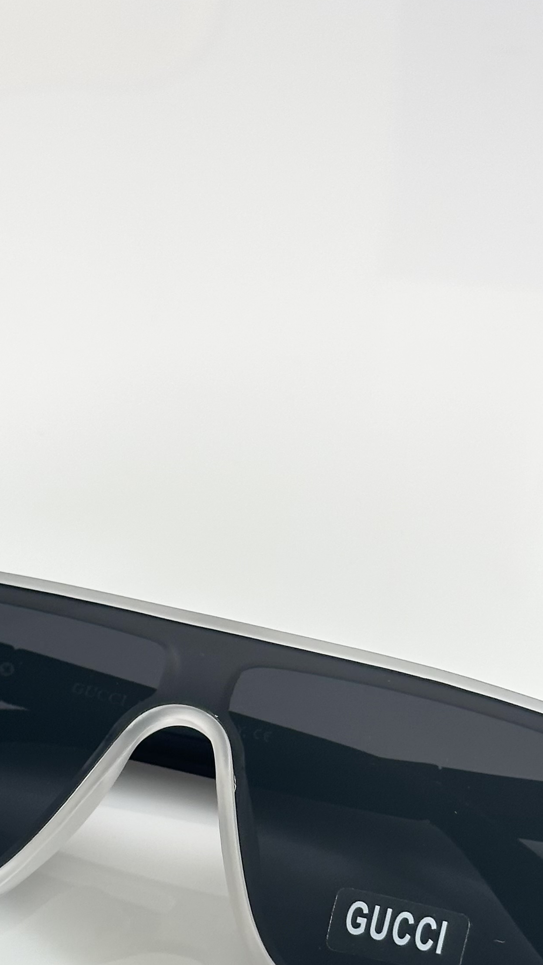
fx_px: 2432
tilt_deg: -43.4
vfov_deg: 22.1
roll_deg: -1.1
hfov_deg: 12.7
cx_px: 161
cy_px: 808
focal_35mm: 95
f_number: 1.78
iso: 64
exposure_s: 1/100
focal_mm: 6.86
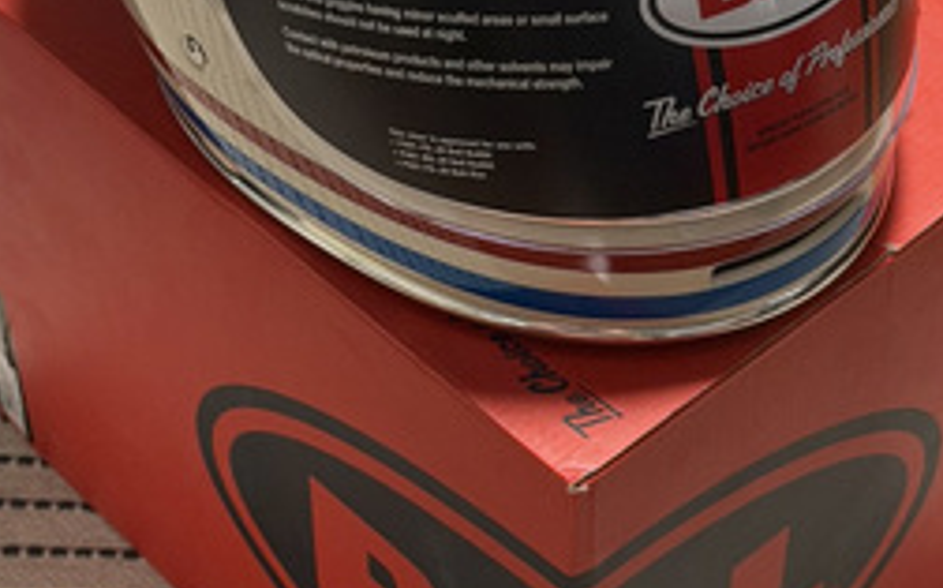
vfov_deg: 12.9
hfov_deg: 20.6
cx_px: 522
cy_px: 135
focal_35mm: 101
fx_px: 2593
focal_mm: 6.76
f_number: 1.78
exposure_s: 1/33
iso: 250
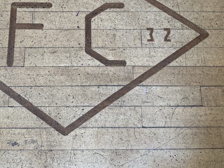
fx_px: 220
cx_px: 93
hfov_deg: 53.7
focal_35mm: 34
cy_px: 50
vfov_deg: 41.0
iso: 250
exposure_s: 1/60
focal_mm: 6.86
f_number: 1.78
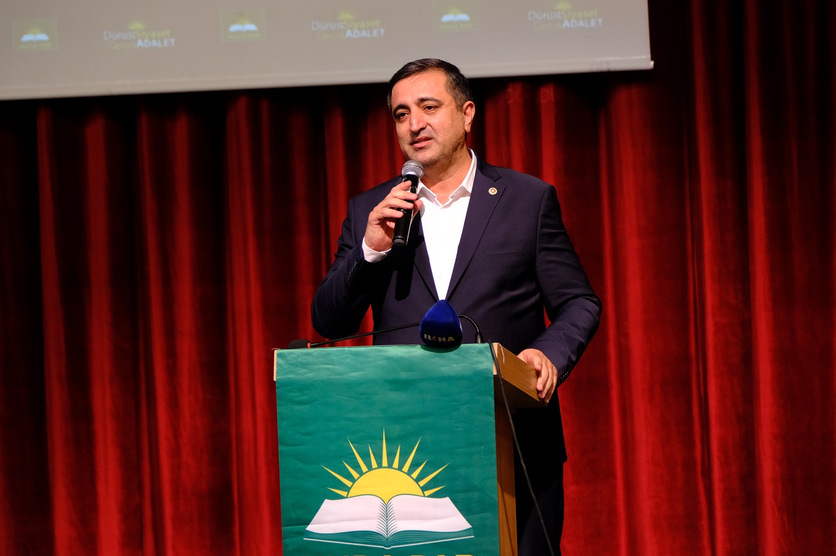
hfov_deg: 16.9
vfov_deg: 11.3
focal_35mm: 121
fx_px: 2808
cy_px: 278
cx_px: 418
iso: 1600
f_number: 4
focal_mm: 80
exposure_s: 1/80
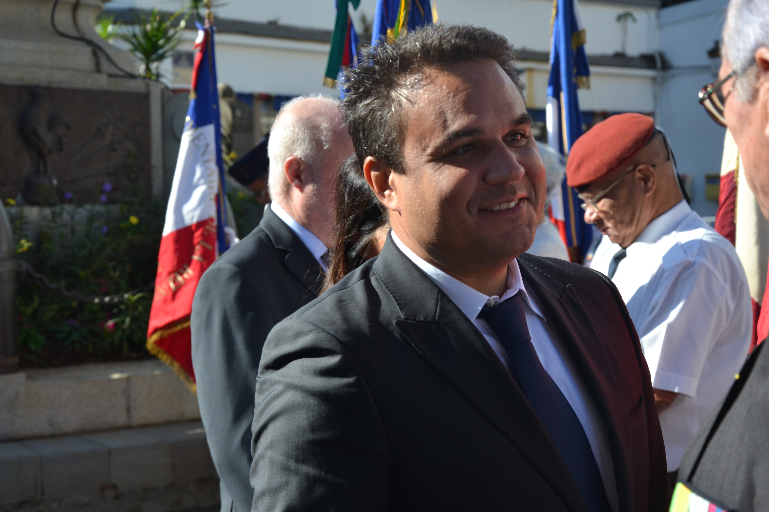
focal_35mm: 75
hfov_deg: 27.0
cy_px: 256
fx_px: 1602
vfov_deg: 18.2
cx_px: 384
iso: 100
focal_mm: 50
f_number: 6.3
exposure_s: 1/160
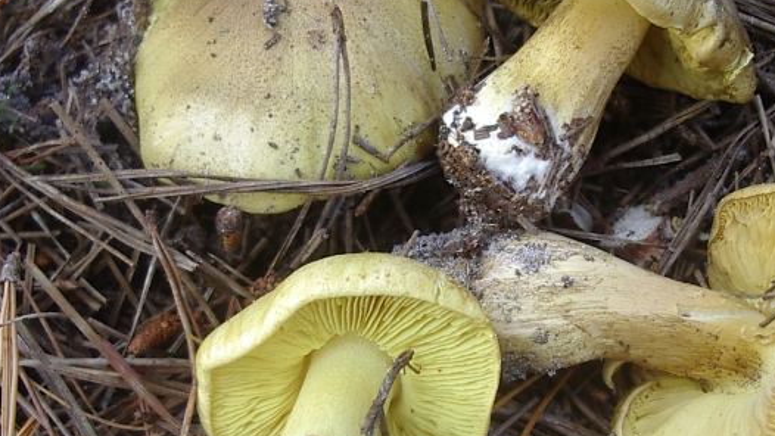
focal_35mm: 63
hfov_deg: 33.3
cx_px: 441
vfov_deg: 19.1
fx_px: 1295
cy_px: 281
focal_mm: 5.8
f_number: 2.6
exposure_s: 1/40
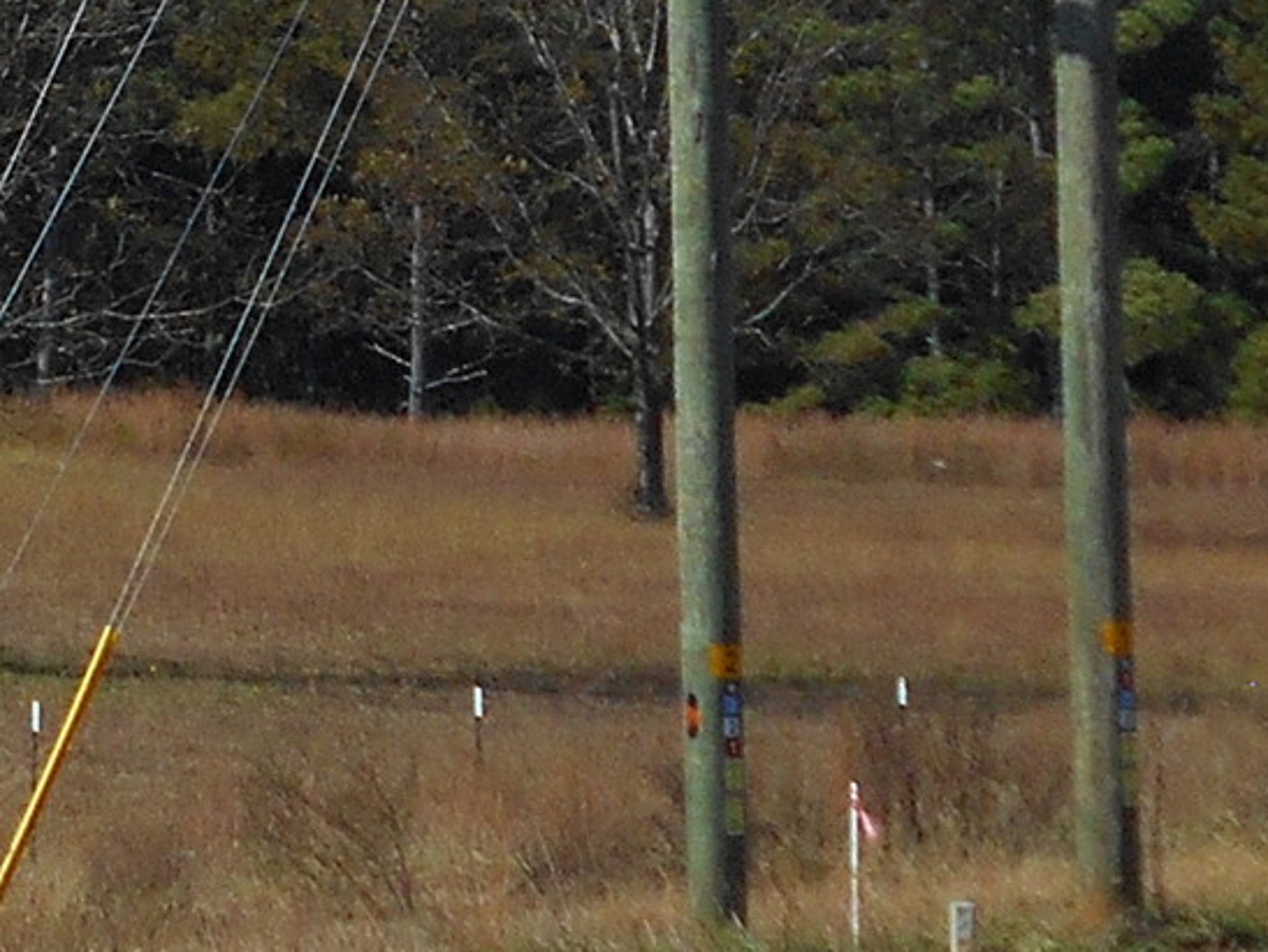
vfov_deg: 5.4
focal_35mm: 275
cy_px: -211
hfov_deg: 7.1
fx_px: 10080
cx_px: -668
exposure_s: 1/800
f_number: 4.5
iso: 80
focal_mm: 8.8
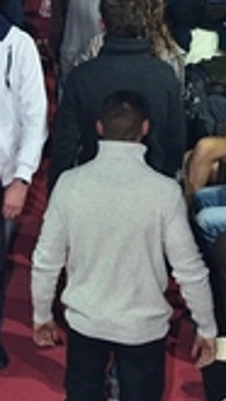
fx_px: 2106
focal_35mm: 198
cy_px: 12
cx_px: -66
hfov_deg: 6.1
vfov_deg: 10.8
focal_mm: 40
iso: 640
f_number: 6.3
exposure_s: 1/160
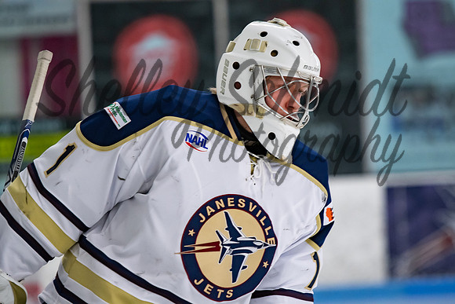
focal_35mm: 285
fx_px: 3603
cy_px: 152
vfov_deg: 4.8
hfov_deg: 7.2
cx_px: 228
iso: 800
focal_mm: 190
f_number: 3.2
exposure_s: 1/800
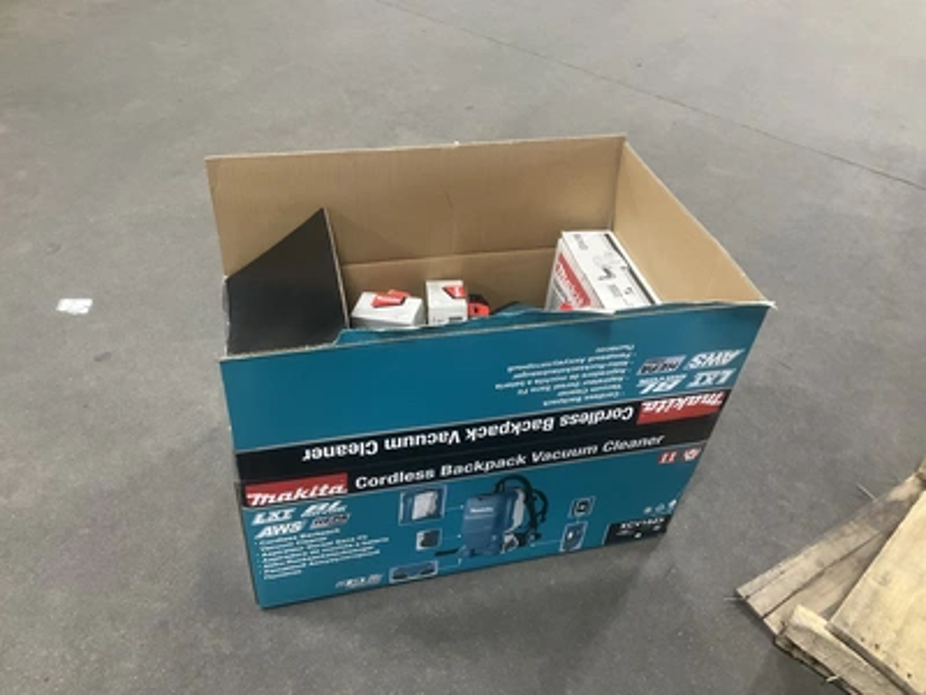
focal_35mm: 29
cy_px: 348
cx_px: 463
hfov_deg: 61.7
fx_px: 776
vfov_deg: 48.2
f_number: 1.8
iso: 250
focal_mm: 3
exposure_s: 1/30
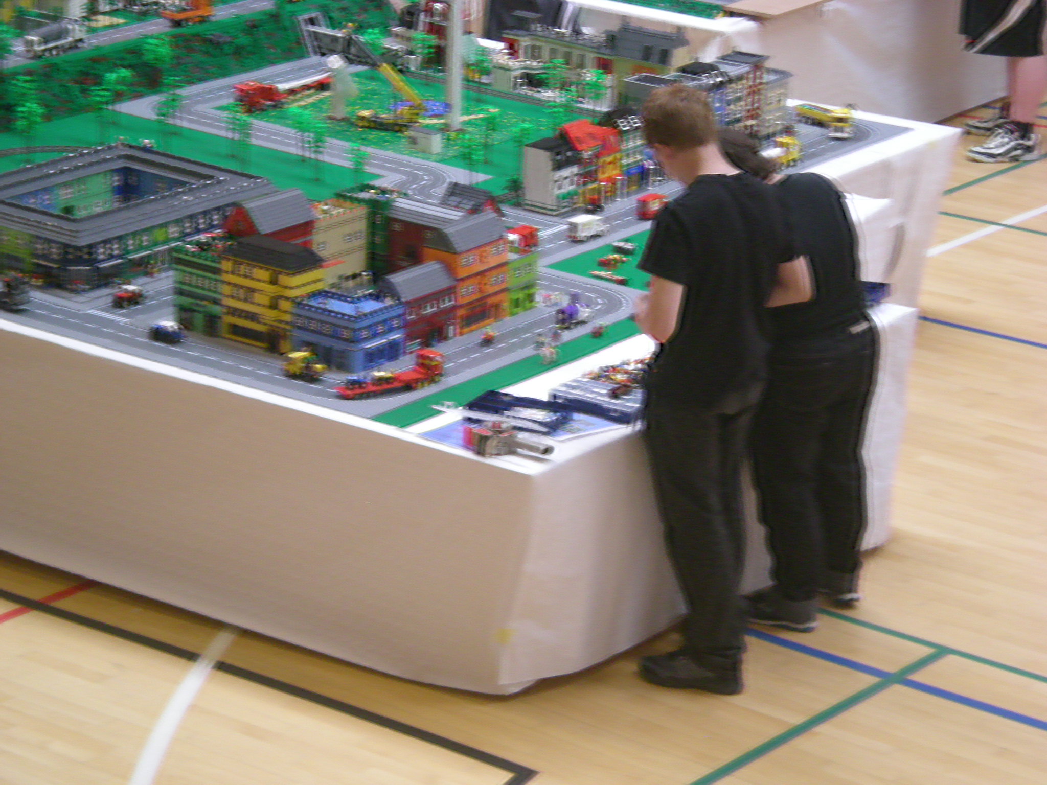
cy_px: 392
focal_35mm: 114
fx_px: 3448
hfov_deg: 17.3
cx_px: 524
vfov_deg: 13.0
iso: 200
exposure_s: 1/11.6
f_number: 5.9
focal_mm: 18.9
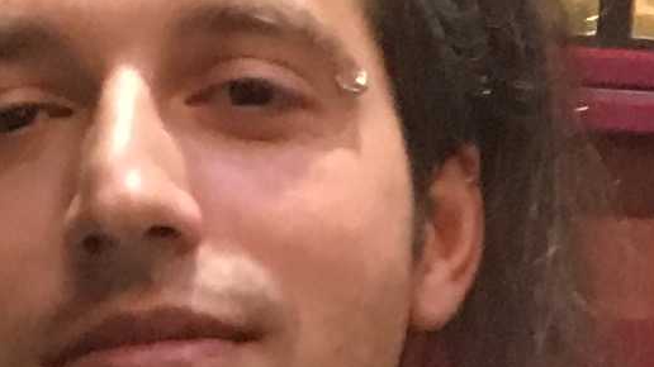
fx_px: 4282
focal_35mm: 247
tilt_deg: -10.8
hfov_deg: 8.7
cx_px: 80
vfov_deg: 4.7
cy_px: 1101
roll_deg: -4.1
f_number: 2.2
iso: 400
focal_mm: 4.15
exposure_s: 1/17
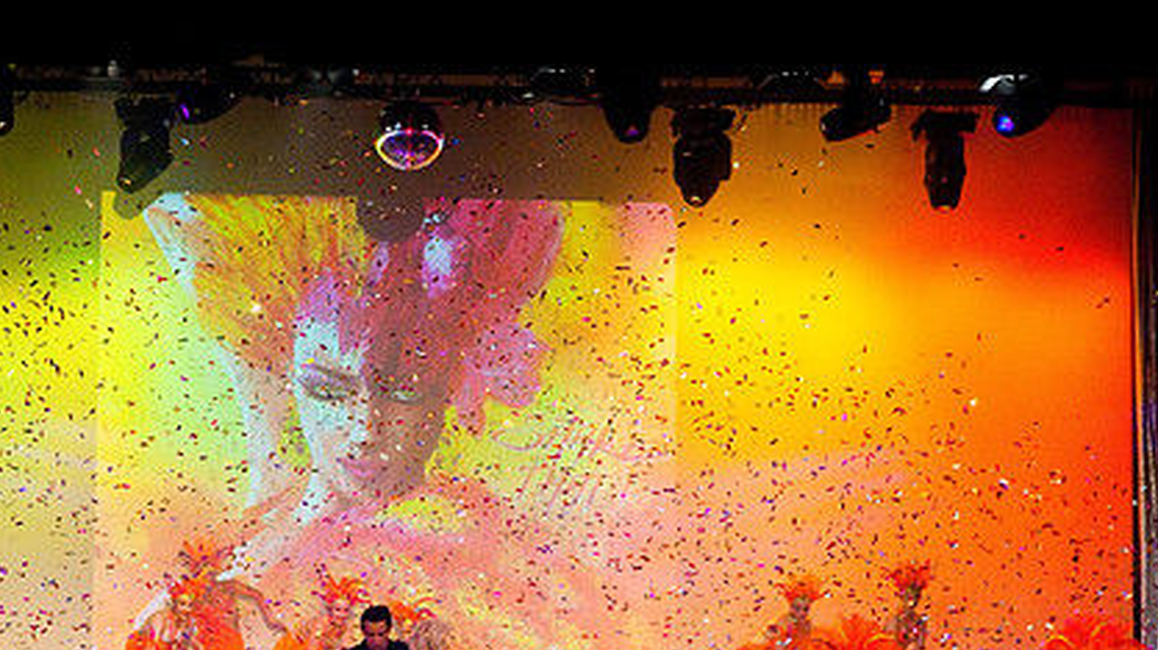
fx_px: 3130
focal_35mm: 102
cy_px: 511
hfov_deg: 20.9
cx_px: 403
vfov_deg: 11.8
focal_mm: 70
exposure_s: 1/200
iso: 3200
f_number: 5.6
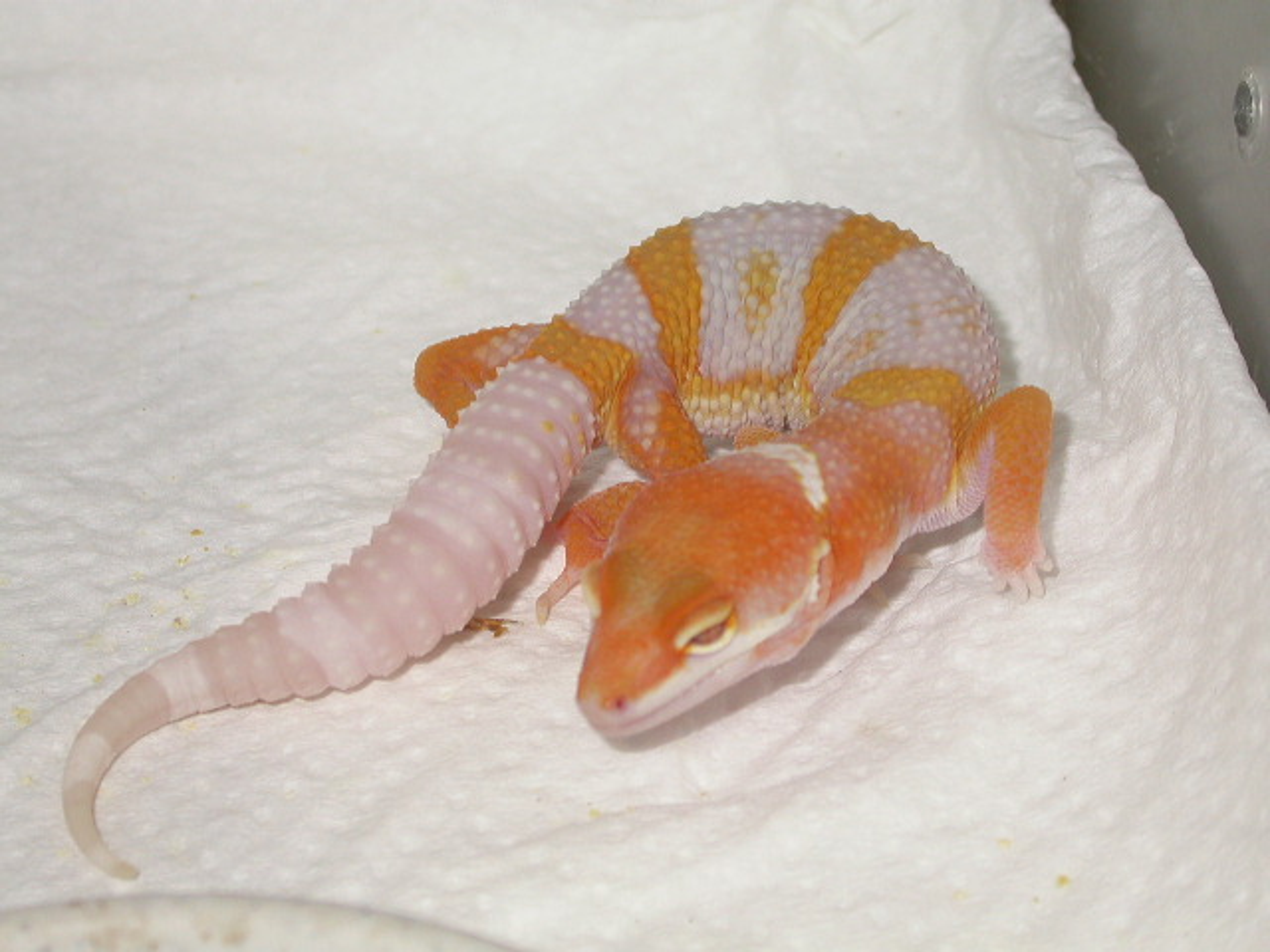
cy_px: 476
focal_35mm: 108
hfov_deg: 18.2
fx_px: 3962
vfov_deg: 13.7
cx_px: 635
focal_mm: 22.4
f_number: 4.1
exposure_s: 1/60.3
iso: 100
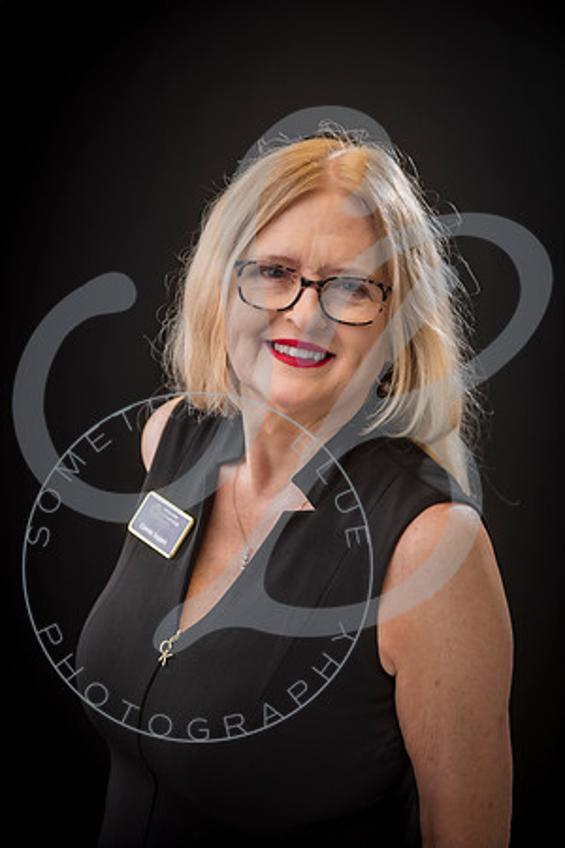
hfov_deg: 21.9
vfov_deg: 32.4
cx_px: 282
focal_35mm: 62
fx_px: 1459
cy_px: 424
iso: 100
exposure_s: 1/160
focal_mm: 62
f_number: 2.8
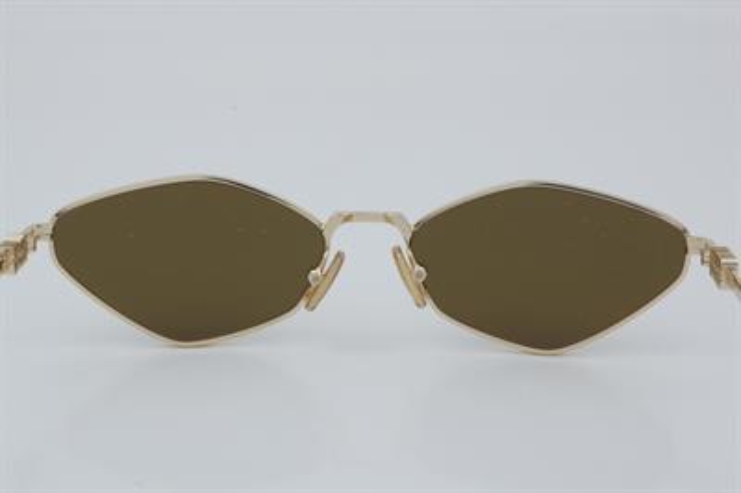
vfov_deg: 16.5
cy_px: 246
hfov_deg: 24.6
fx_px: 1697
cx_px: 370
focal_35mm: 82
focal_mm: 55
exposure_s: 1/4
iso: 100
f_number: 32
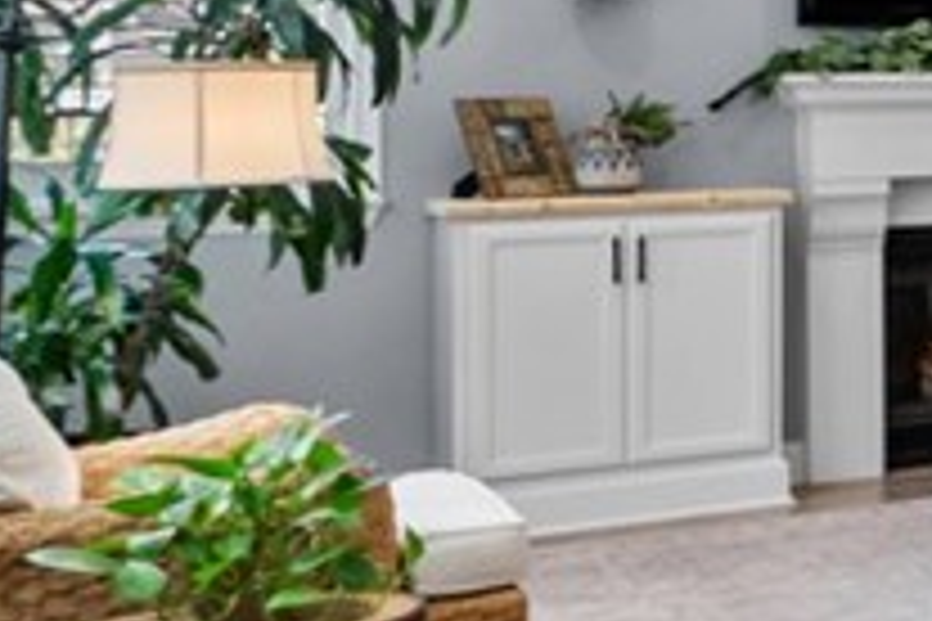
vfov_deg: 17.1
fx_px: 2045
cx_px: 2247
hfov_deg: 15.0
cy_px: 79
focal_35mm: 79
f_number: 9
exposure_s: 1/5
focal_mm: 16
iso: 250
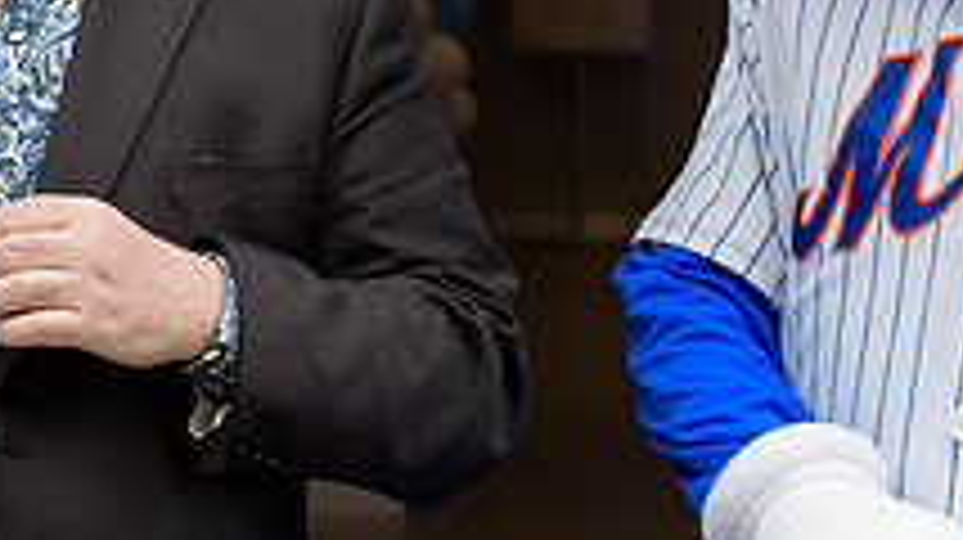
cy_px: -74
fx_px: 5078
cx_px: 18
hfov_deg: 10.7
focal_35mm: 199
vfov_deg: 6.1
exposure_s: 1/250
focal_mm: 70
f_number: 5
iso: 200
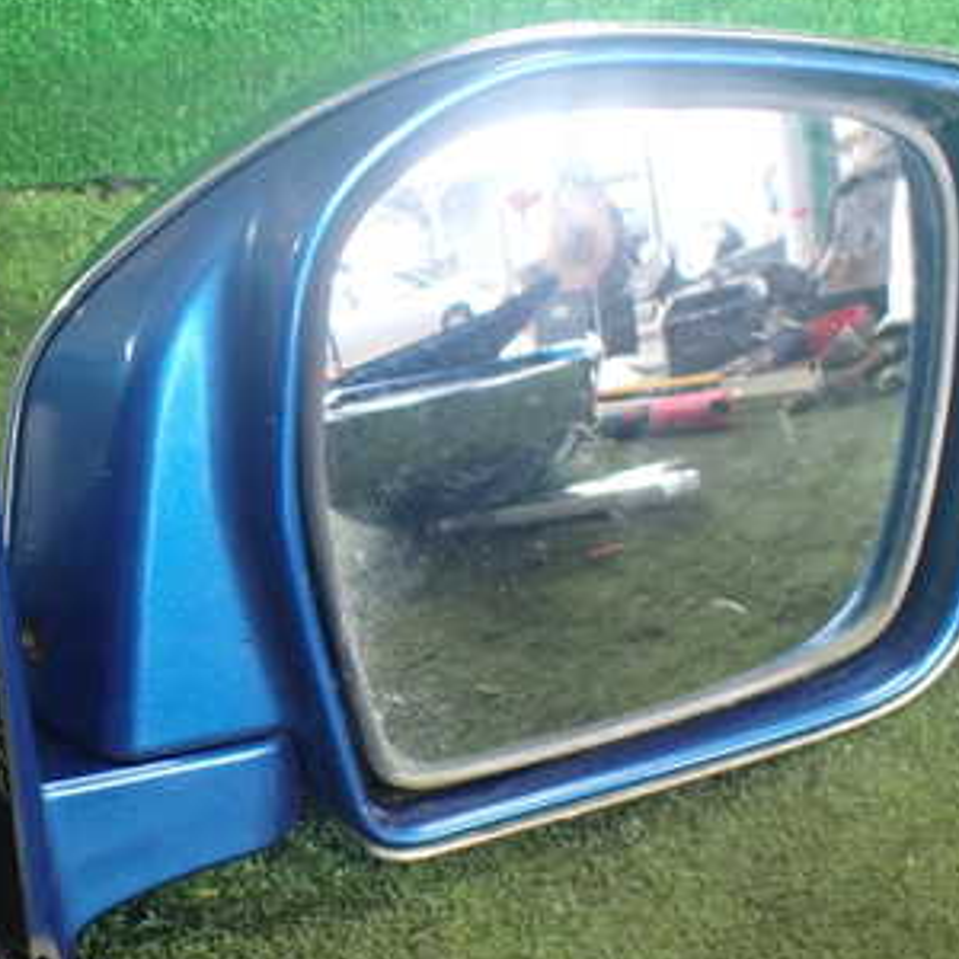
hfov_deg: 31.1
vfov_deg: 32.2
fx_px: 1661
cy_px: 518
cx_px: 150
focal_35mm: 53
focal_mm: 5.4
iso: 800
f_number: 2.3
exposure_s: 1/60
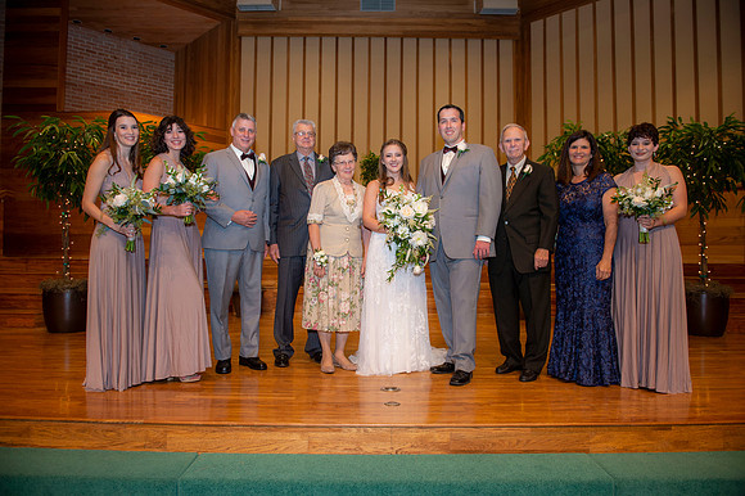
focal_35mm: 24
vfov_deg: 53.1
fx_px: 496
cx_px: 372
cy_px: 248
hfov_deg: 73.8
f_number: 3.5
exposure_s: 1/160
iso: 800
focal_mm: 24
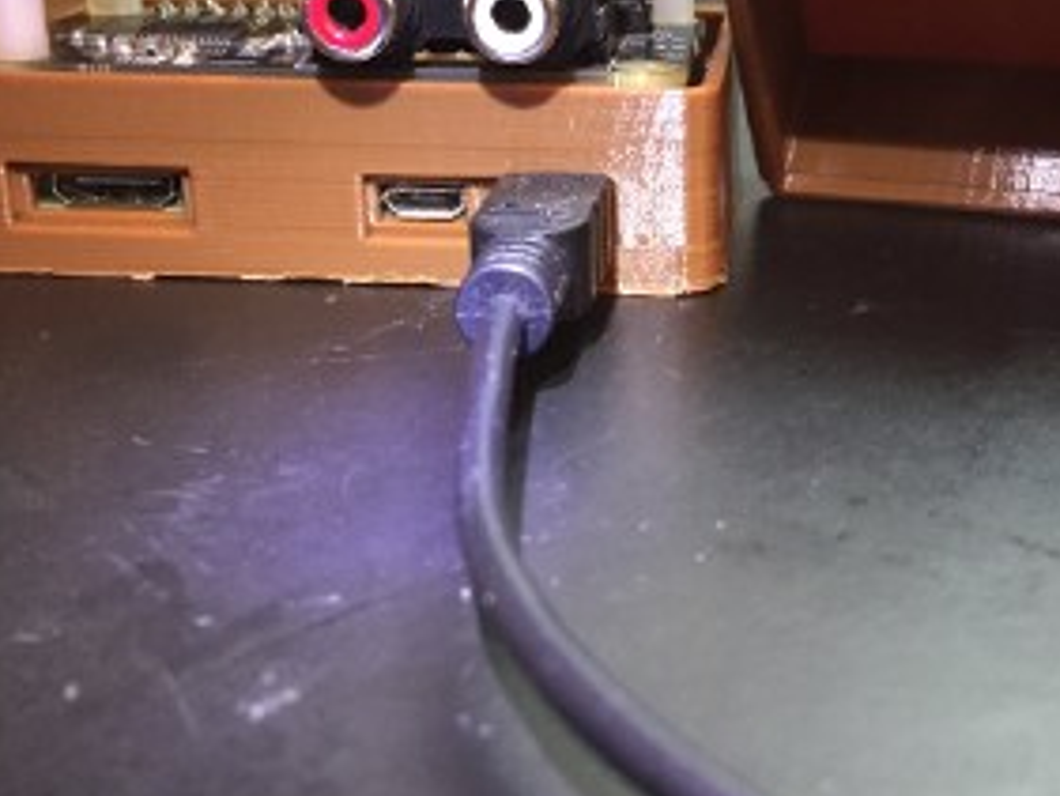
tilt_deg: -17.2
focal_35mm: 55
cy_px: 264
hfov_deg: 34.6
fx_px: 1685
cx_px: 696
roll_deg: -0.6
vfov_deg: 26.4
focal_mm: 4.15
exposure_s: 1/30
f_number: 2.2
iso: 250
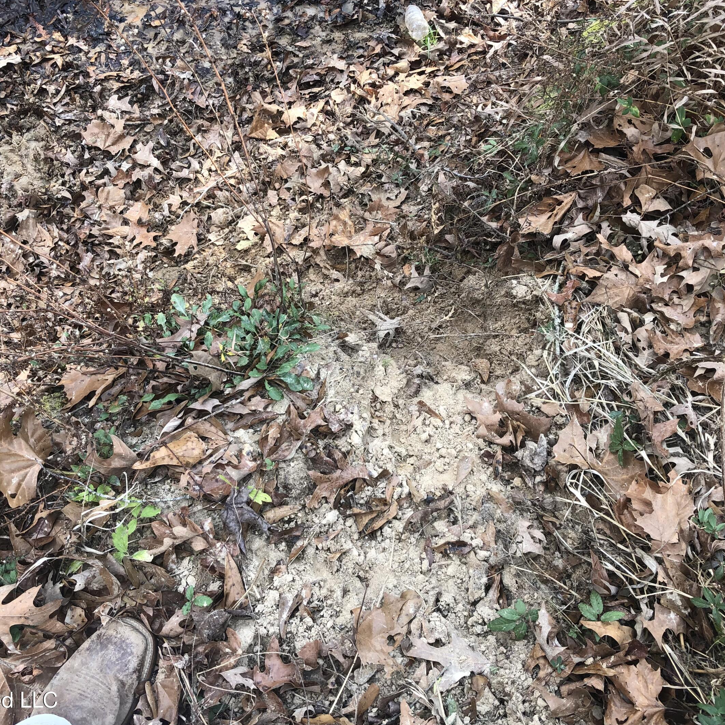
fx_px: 829
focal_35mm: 35
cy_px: 351
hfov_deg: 47.2
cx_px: 343
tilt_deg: -72.3
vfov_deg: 47.2
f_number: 1.8
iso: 20
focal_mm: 3.99
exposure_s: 1/175
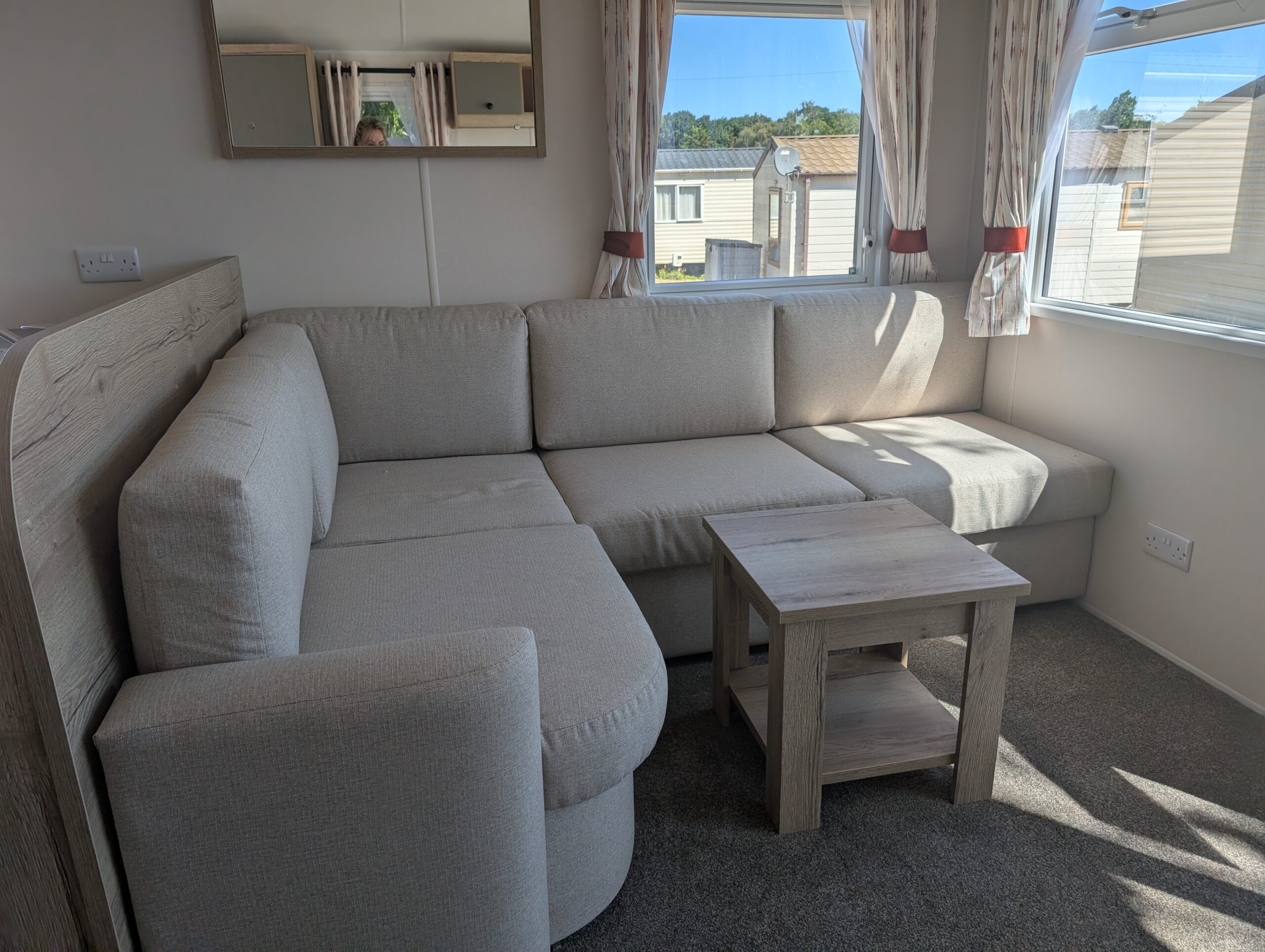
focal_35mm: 24
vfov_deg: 56.9
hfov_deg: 71.5
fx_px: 878
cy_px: 476
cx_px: 632
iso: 21
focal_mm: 6.9
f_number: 1.68
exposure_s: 1/466
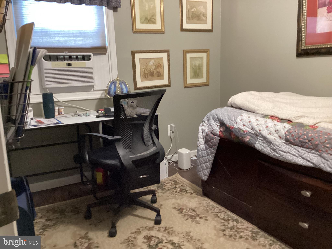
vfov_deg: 45.4
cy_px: 124
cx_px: 166
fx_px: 297
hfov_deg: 58.4
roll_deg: +2.0
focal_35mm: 31
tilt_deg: -10.6
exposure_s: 1/30
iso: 400
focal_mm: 3.3
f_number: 2.4
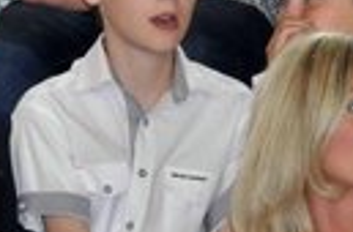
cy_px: -52
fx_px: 14821
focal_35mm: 1517
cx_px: 498
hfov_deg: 1.4
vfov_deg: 0.9
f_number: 11
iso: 1250
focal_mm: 200
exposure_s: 1/60
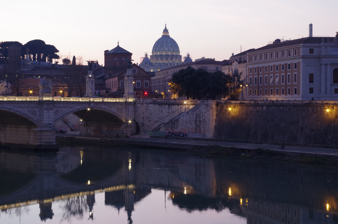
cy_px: 112
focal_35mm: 64
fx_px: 600
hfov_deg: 31.5
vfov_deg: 21.1
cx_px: 169
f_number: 7.1
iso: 400
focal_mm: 42.5
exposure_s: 1/6
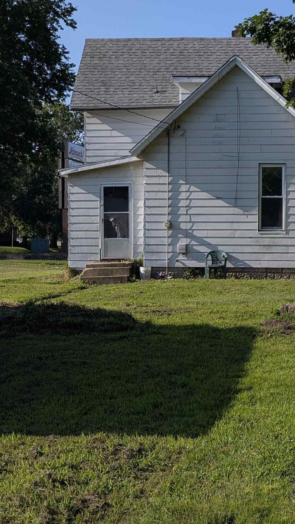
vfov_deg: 29.4
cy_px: 260
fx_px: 1001
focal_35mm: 72
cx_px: 199
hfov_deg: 16.7
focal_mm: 6.9
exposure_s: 1/1905
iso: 22
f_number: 1.68
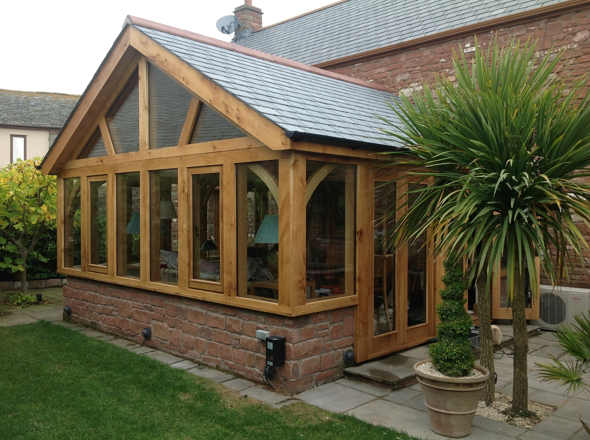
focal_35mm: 35
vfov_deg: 40.6
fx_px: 596
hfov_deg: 52.7
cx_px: 295
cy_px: 220
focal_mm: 4.28
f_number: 2.4
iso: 80
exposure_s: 1/60
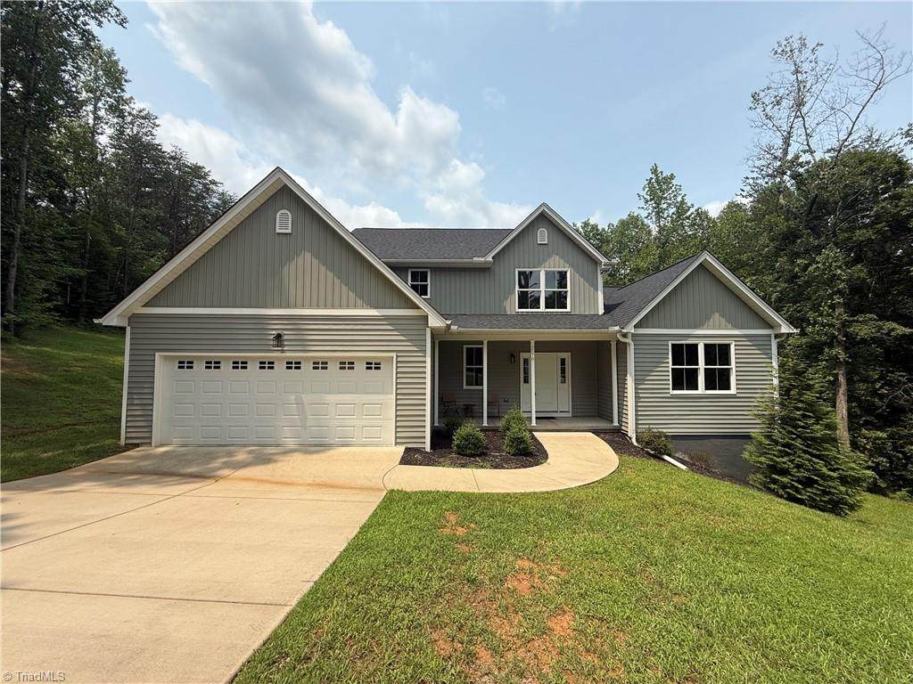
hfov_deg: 102.1
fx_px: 369
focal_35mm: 14
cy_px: 342
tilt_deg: +3.2
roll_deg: -0.4
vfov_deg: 85.7
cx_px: 456
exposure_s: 1/1795
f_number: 2.2
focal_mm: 2.22
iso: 50
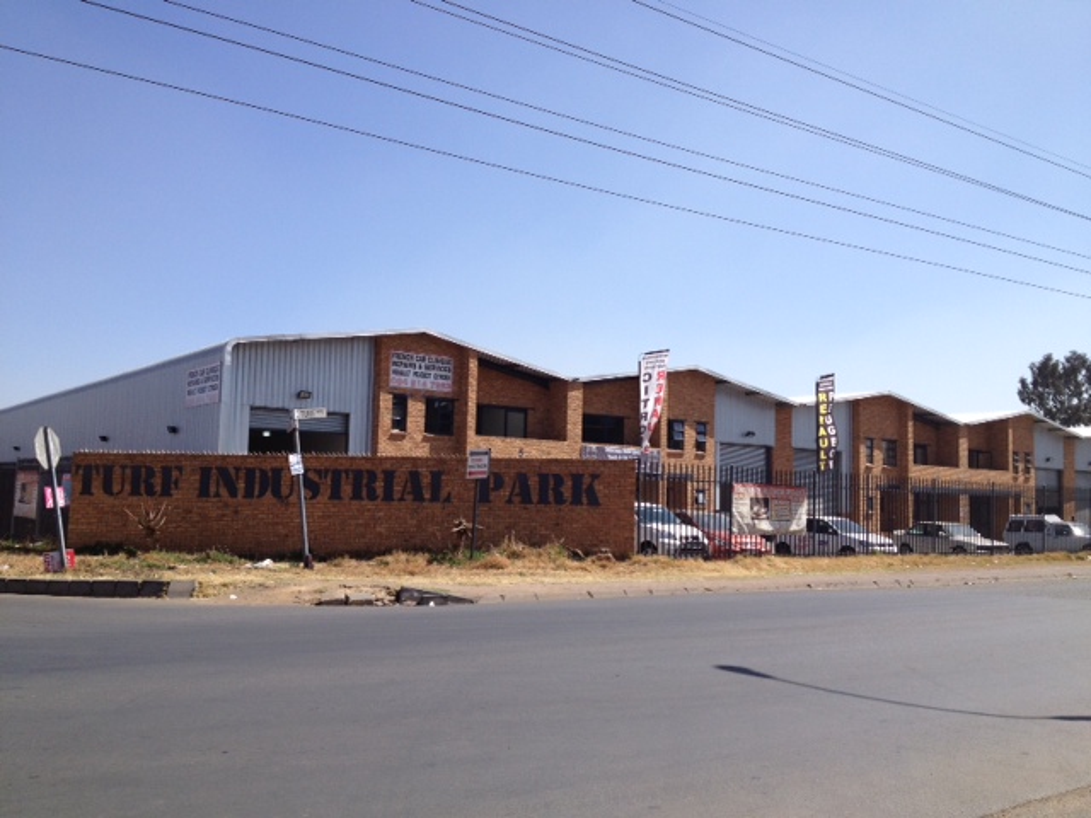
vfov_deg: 40.7
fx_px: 1103
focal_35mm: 35
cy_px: 409
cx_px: 546
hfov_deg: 52.6
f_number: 2.4
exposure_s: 1/1577
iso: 64
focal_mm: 4.28
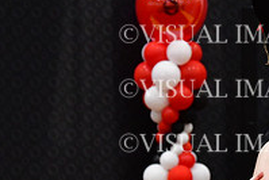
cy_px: 116
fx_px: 3784
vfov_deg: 2.7
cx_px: 315
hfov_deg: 4.1
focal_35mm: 506
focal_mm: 116
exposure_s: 1/500
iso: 4000
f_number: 4
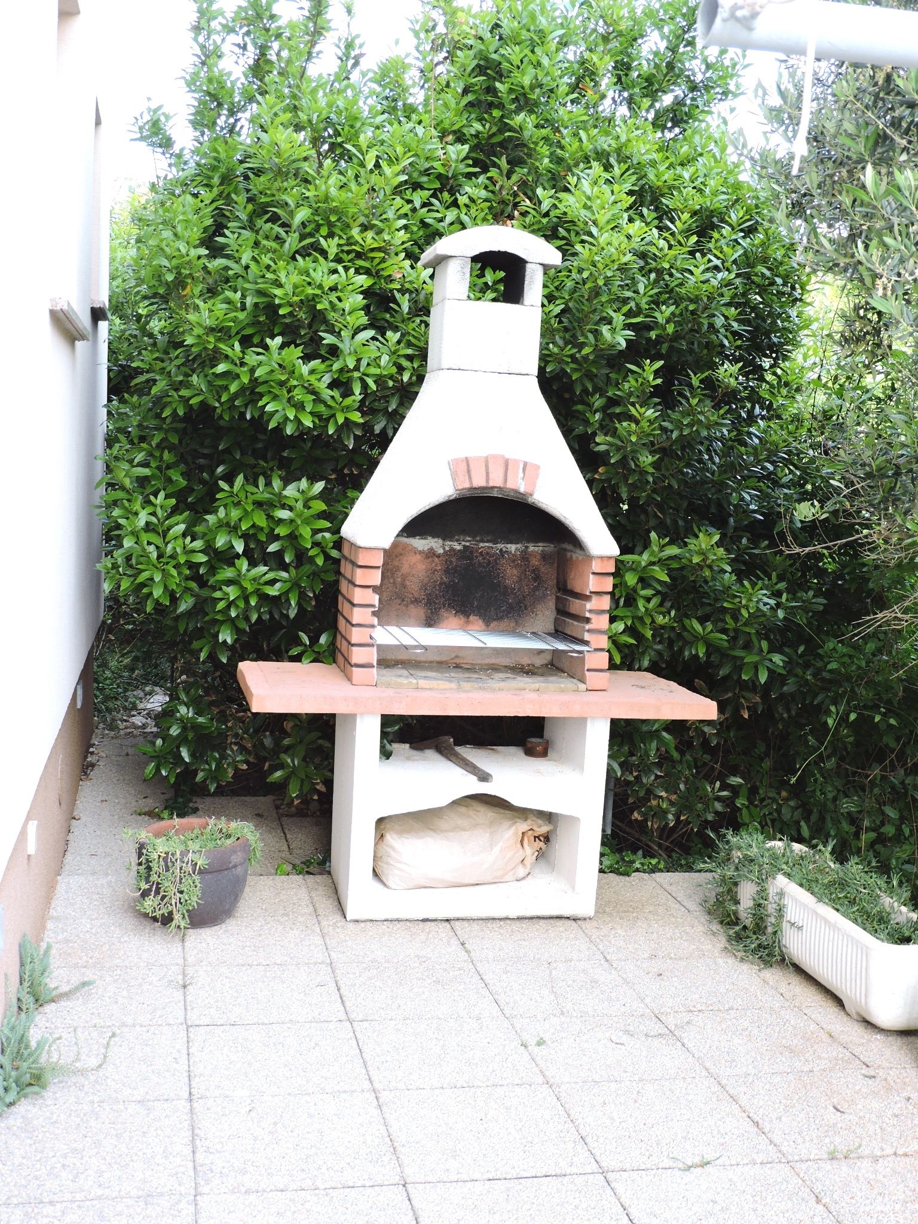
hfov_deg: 36.0
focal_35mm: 40
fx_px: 1414
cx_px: 459
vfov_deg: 46.8
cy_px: 612
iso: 100
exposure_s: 1/60
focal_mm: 7.1
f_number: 3.3
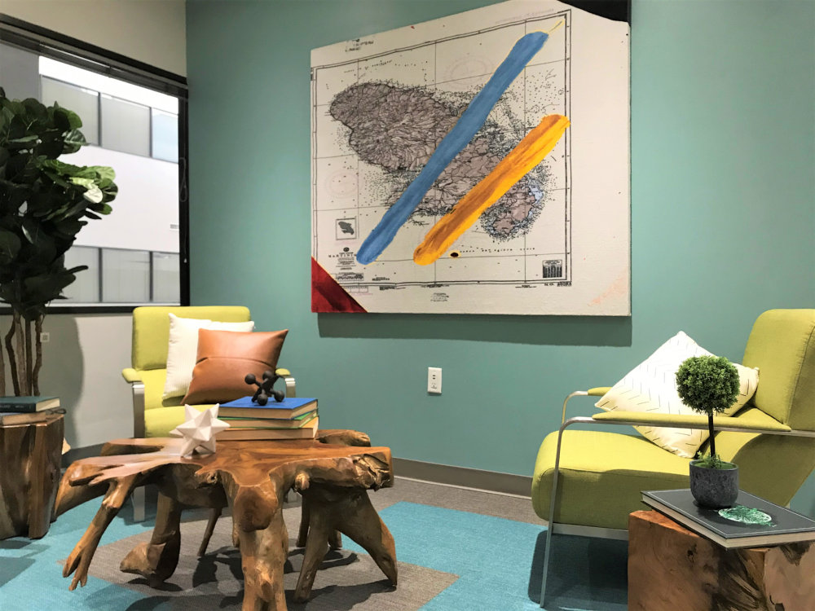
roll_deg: +0.4
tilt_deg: +1.2
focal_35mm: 28
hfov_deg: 63.4
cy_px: 306
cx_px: 408
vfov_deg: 49.7
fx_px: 659
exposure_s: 1/17
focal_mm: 3.99
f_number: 1.8
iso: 40
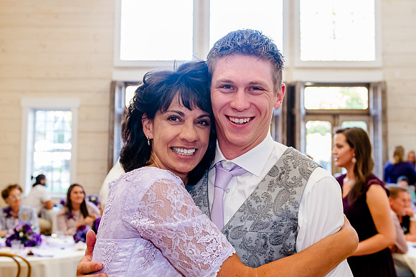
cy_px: 100
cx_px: 189
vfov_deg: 25.9
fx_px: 599
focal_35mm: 52
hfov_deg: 38.2
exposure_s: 1/200
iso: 2500
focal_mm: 35
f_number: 4
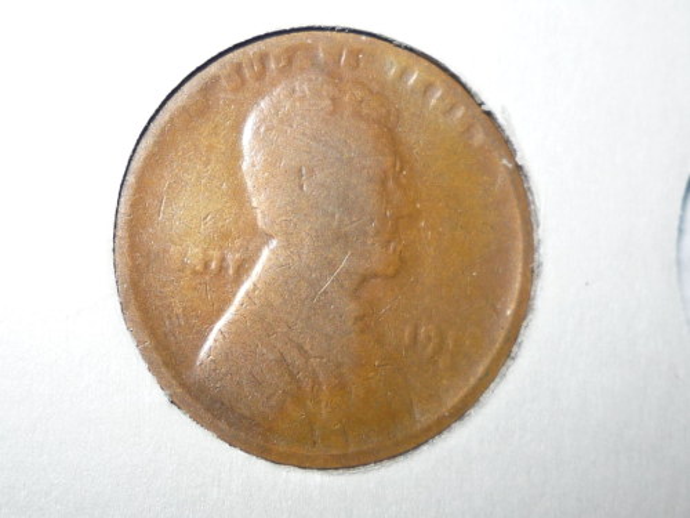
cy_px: 259
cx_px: 345
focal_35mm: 32
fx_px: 638
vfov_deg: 44.2
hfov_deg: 56.8
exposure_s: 1/250
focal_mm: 5.2
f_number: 4
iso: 100
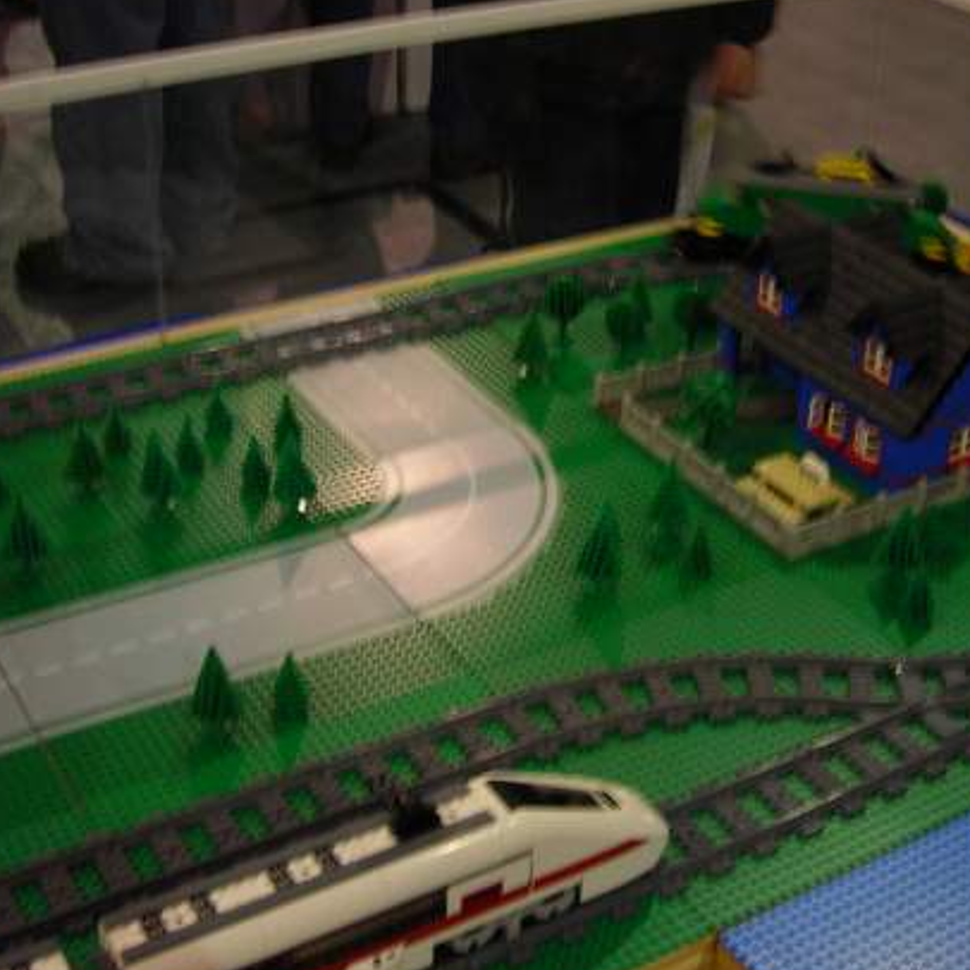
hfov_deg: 32.0
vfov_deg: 32.2
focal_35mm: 53
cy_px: 466
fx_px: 1680
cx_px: 621
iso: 50
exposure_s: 1/9.8
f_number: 3.2
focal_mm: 6.3
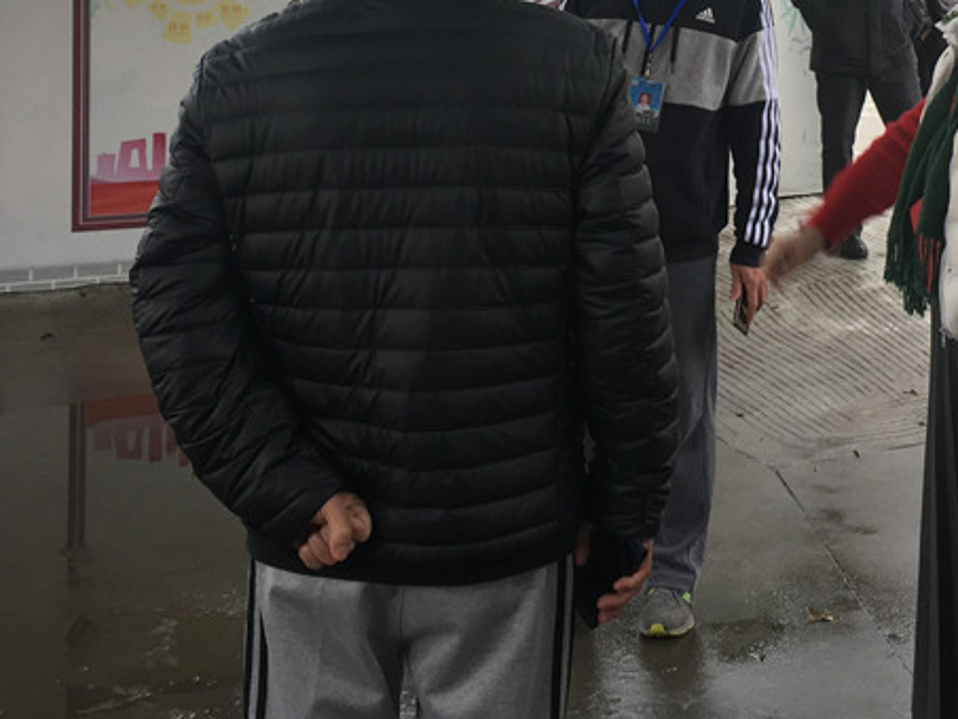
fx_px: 1772
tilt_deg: -2.0
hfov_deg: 29.8
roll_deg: -1.8
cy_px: 13
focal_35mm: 64
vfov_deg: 22.1
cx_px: 719
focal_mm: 4.15
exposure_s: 1/100
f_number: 2.2
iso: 32
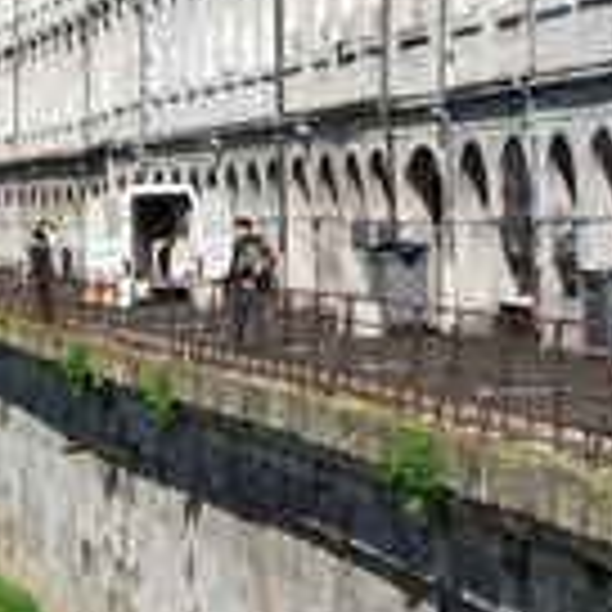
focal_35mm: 175
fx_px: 3498
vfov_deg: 9.8
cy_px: -176
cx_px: 482
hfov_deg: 10.0
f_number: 9
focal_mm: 31
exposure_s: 1/320
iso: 100
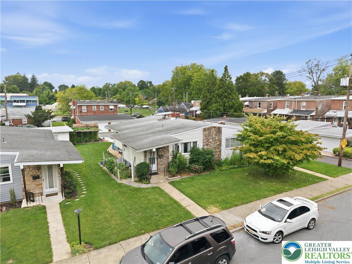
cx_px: 176
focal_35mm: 24
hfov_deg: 71.6
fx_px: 244
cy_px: 132
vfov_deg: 56.8
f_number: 1.8
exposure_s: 1/1500
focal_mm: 8.7
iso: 240
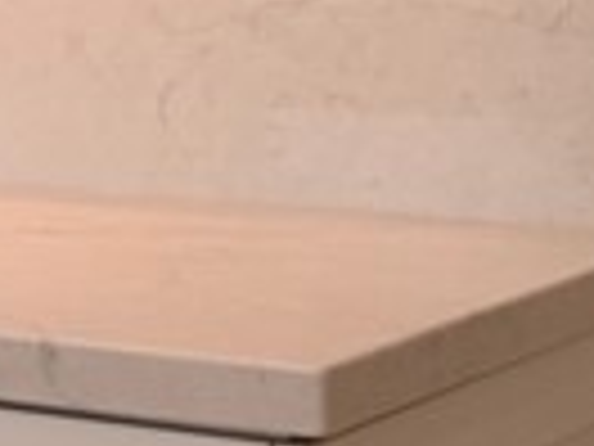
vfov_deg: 7.9
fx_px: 3192
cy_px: -45
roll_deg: +1.1
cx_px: -922
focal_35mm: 186
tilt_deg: -3.4
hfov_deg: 9.3
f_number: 1.78
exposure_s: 1/152
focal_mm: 6.76
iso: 64
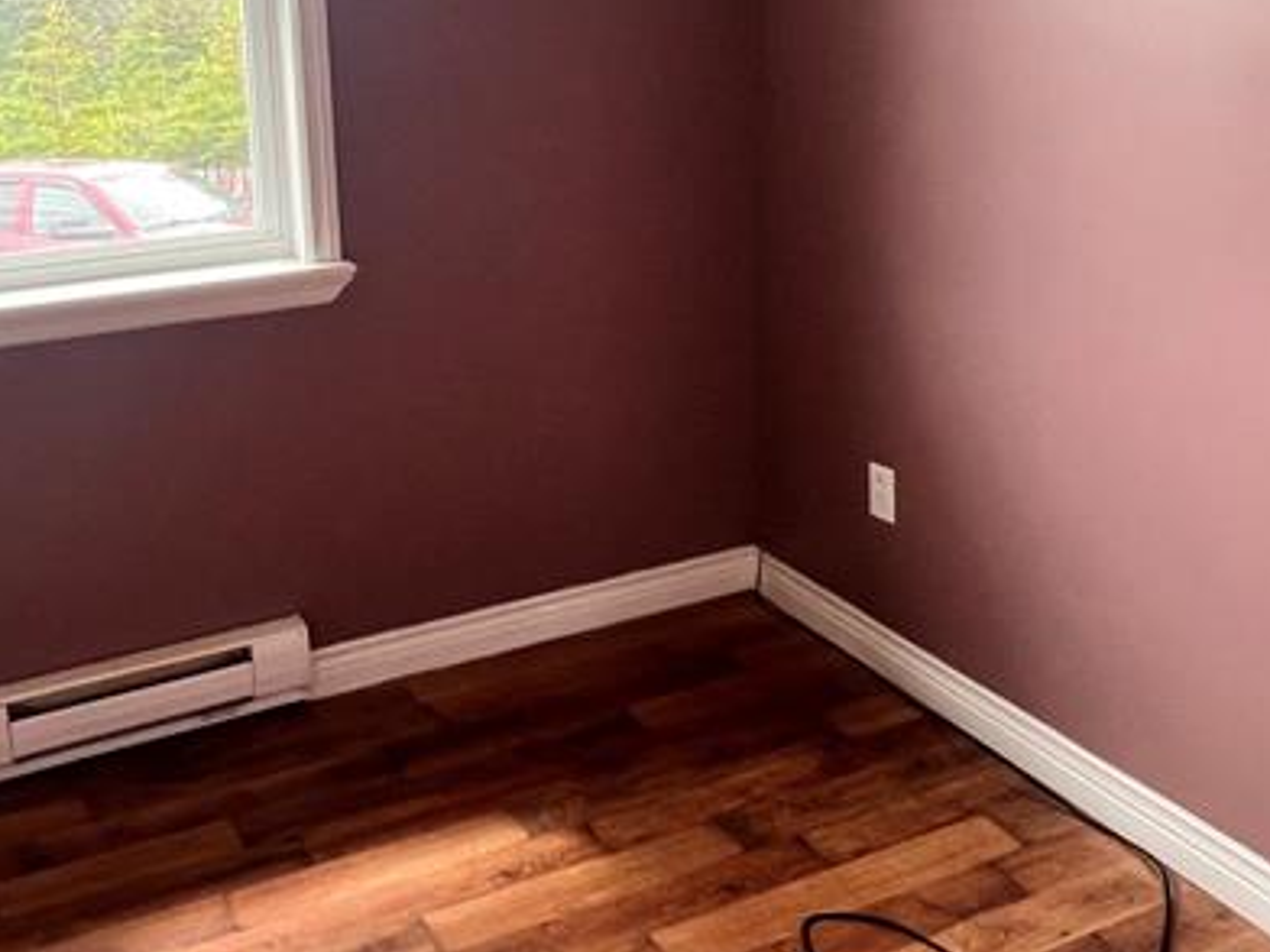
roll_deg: +2.3
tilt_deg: -9.7
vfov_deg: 40.5
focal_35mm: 34
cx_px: 460
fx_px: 1247
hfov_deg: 53.2
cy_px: 230
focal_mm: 1.57
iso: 80
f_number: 1.8
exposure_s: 1/120
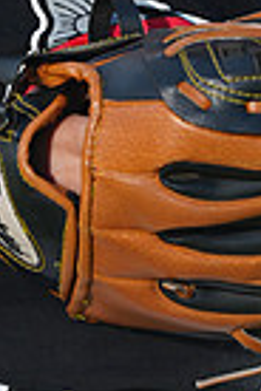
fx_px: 8732
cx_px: 112
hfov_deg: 1.7
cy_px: -238
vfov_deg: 2.6
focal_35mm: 803
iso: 64
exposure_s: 1/250
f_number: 4.5
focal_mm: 191
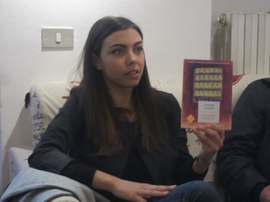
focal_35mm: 74
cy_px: 101
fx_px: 577
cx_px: 135
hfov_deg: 26.3
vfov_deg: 19.9
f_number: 3.9
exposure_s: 1/8
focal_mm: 13.2
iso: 255
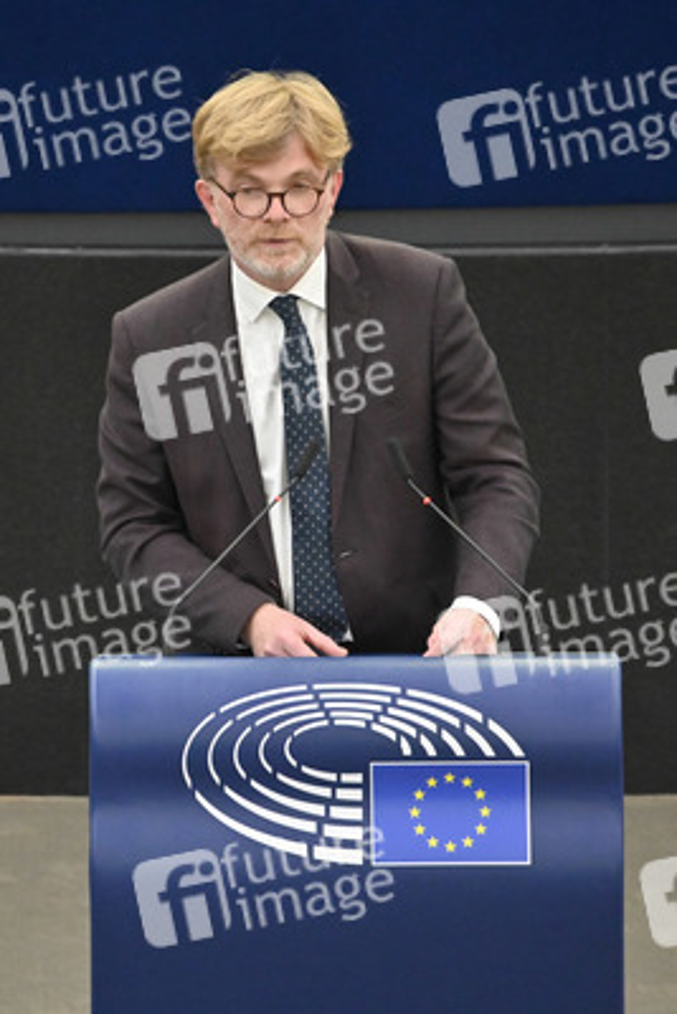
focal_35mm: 600
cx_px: 338
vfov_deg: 3.4
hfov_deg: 2.3
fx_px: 16909
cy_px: 507
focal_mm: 600
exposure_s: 1/400
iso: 6400
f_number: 6.3
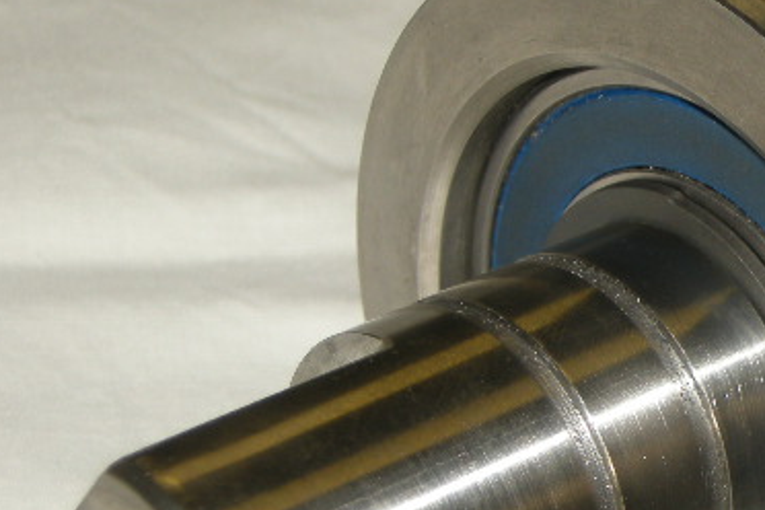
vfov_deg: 8.0
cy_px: 271
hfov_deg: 11.6
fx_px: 3655
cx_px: 1008
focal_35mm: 172
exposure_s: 1/30
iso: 64
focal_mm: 12.9
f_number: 3.5
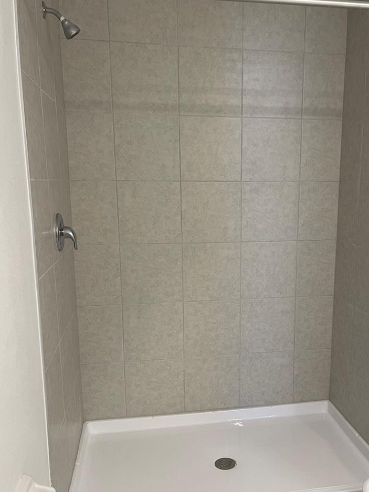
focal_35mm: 32
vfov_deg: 56.6
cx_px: 231
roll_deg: -0.4
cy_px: 279
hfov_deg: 43.8
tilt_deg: -8.5
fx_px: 455
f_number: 1.6
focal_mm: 5.1
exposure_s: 1/60
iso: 100
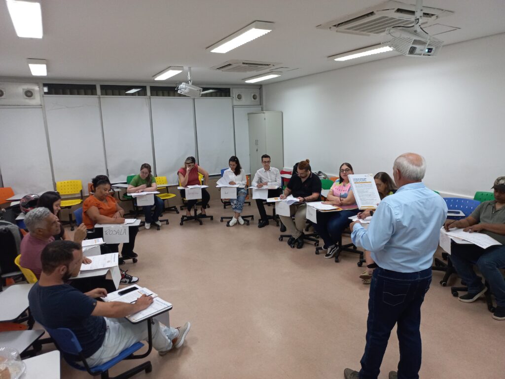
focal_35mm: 25
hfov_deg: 69.4
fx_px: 365
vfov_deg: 54.9
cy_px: 190
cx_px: 252
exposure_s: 1/60
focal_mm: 4.6
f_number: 1.8
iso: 200
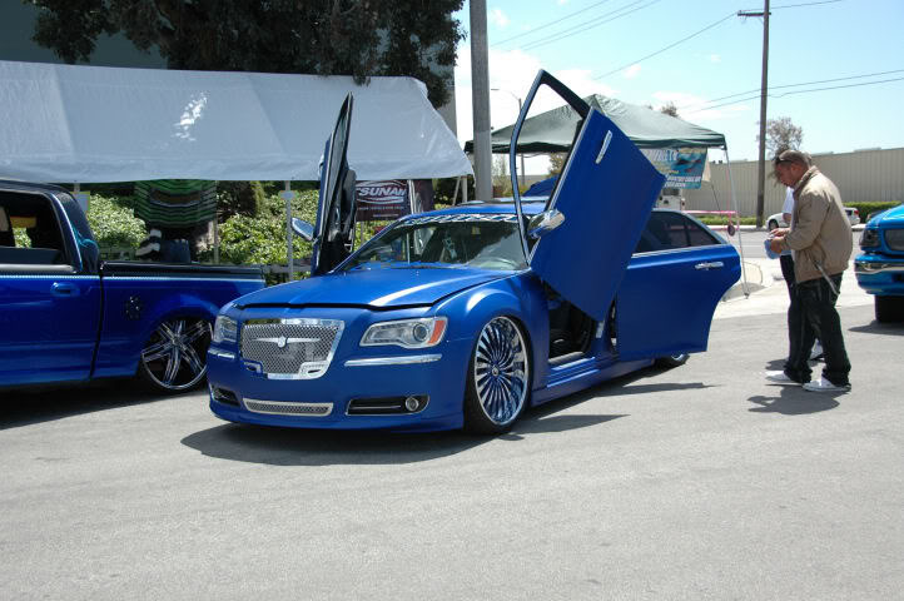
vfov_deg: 31.8
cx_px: 452
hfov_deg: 46.4
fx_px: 1054
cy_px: 300
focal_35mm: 42
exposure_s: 1/1250
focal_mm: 28
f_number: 4
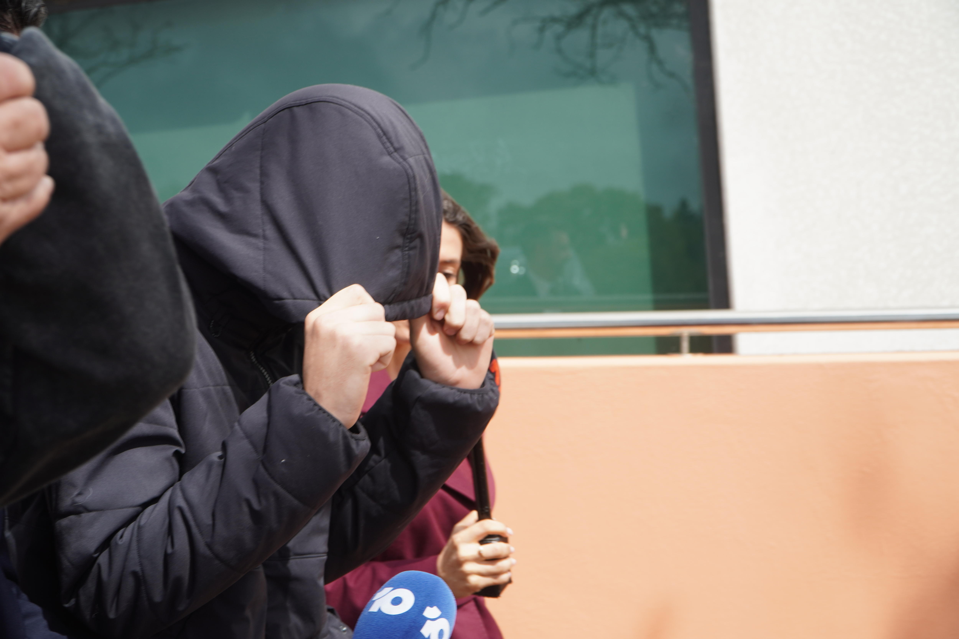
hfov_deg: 29.2
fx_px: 1838
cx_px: 480
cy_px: 320
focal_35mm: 69
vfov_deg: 19.7
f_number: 5.6
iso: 100
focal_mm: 46
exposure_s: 1/320
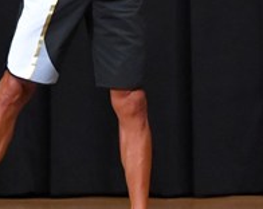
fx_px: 5834
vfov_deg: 2.1
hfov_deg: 2.6
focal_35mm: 751
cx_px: 195
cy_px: 0
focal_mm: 135
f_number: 5.6
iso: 8000
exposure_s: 1/400
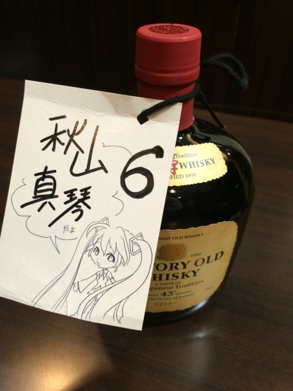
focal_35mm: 29
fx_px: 327
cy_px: 196
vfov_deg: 61.7
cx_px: 146
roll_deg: +0.1
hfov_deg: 48.2
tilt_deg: -36.4
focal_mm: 4.15
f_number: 2.2
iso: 100
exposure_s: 1/30
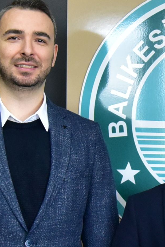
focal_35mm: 151
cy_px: 125
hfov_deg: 9.0
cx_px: 212
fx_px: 1037
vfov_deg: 13.6
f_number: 4
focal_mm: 31
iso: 3200
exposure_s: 1/250
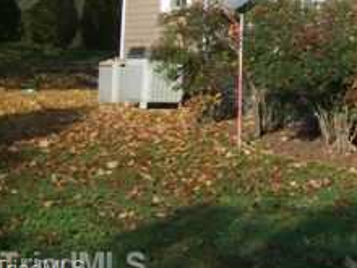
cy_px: -106
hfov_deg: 19.2
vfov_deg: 15.0
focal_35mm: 93
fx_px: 959
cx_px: 488
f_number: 8.8
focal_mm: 5.7
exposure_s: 1/125
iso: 80
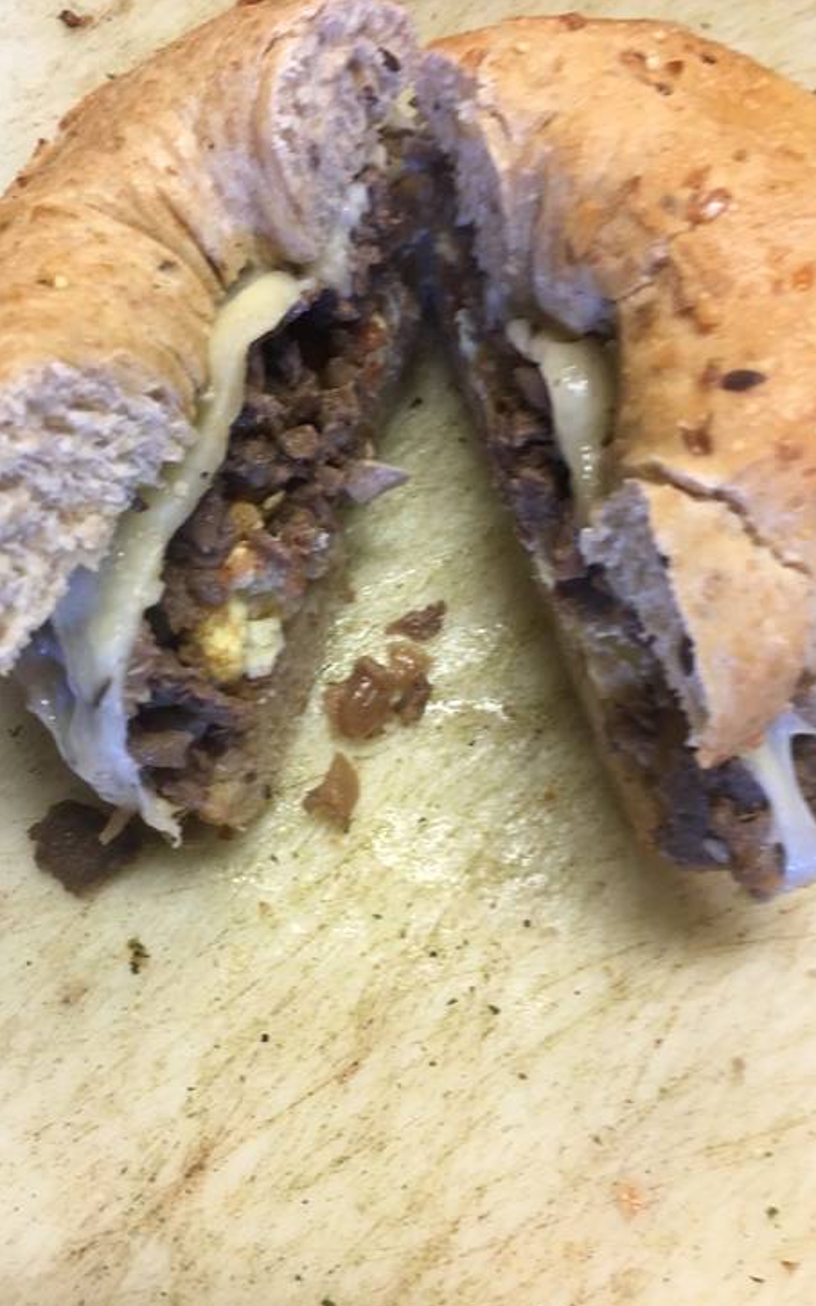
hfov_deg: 40.6
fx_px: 1104
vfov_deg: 61.2
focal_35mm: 31
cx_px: 377
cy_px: 653
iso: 40
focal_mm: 4.15
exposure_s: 1/15
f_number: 2.2
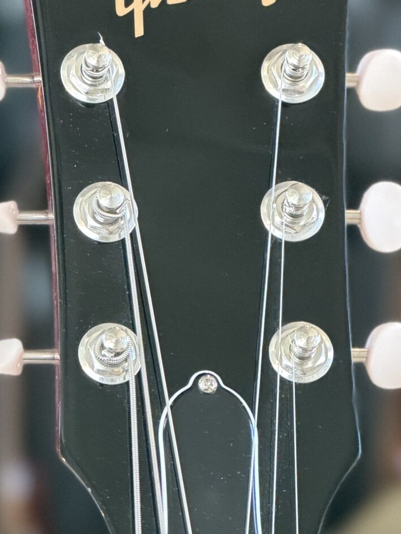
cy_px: 487
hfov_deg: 5.5
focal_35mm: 272
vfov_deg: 7.3
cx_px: 194
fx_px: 4200
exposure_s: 1/77
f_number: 2.8
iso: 640
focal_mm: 16.89
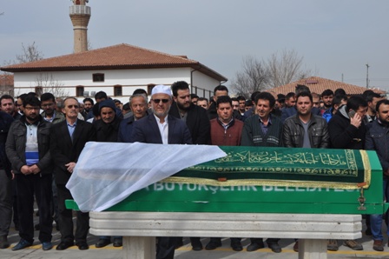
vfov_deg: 23.7
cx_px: 194
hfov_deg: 35.1
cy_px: 130
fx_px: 615
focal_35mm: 57
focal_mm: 38
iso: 200
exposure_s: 1/400
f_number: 10
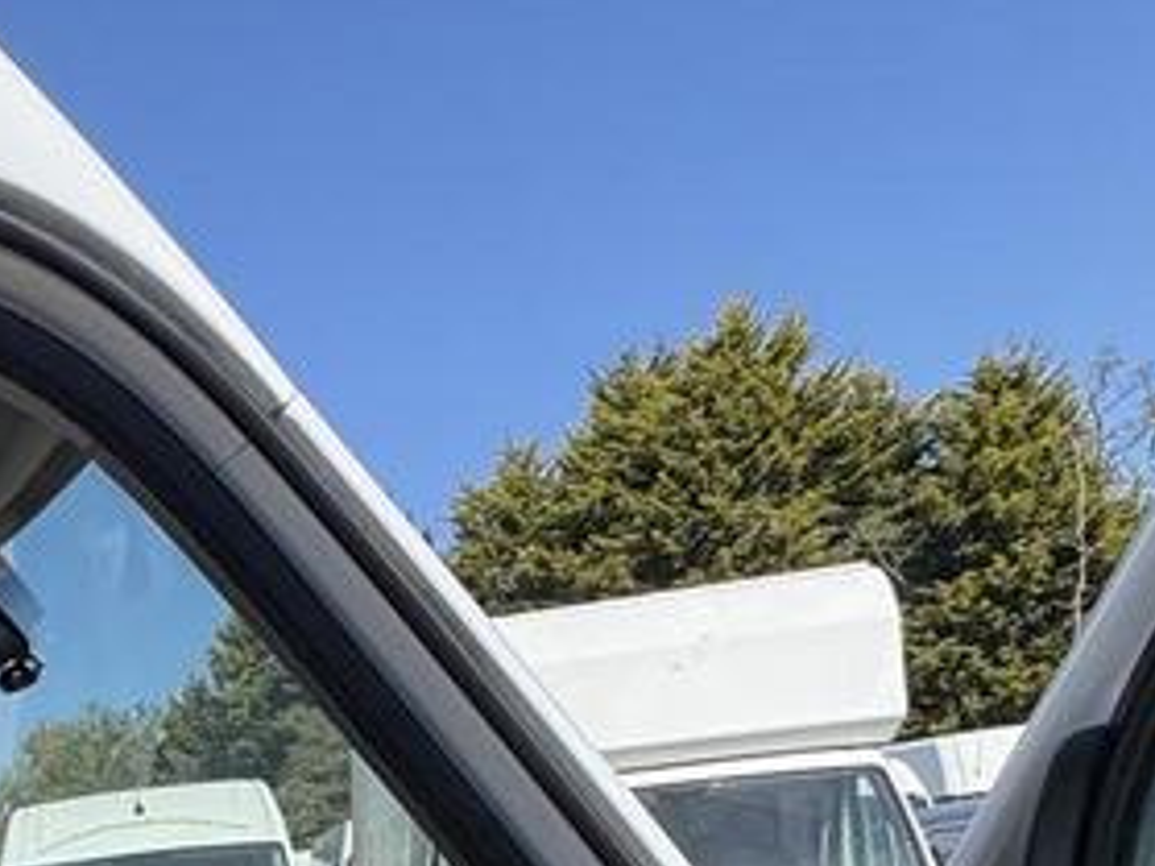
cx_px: -253
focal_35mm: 45
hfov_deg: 33.6
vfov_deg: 25.0
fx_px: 1501
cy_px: 1284
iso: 64
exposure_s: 1/944
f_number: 2.2
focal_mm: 2.22
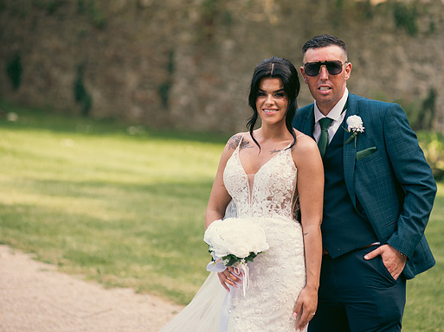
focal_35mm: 185
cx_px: 250
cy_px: 166
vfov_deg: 8.0
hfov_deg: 10.7
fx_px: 2371
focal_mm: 170
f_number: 3.5
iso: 100
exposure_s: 1/200
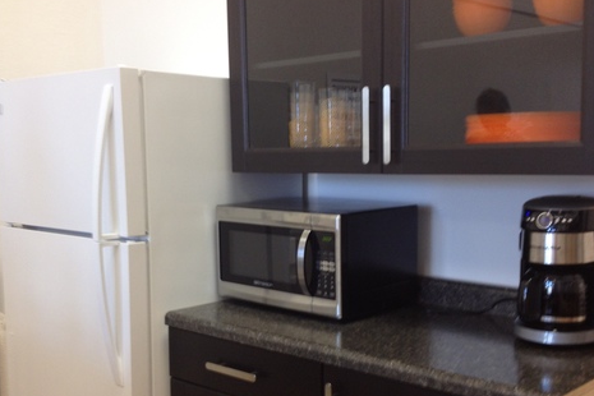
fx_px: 825
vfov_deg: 26.9
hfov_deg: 39.6
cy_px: 250
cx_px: 298
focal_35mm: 50
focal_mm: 4.28
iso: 100
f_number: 2.4
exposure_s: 1/20
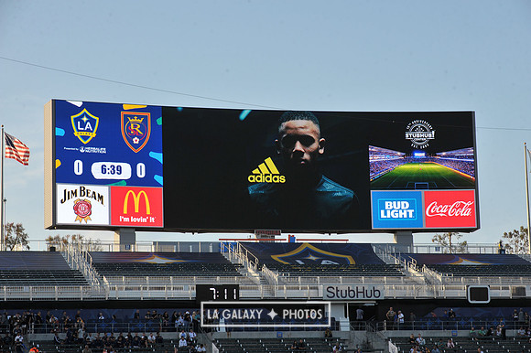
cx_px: 266
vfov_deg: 12.4
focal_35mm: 110
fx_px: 1622
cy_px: 176
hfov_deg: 18.6
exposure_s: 1/400
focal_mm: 110
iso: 400
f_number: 10
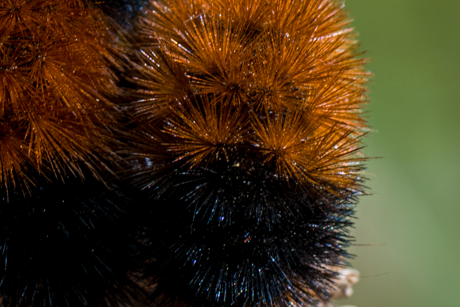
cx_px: -270
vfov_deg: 2.6
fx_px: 6758
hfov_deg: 3.9
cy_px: 57
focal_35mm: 529
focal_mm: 105
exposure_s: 1/2
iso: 100
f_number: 11
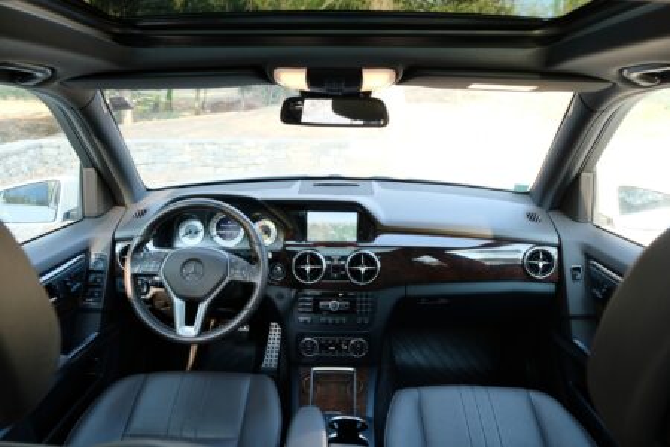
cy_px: 224
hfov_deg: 73.7
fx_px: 447
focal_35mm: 24
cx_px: 335
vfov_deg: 53.1
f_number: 4
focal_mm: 16
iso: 500
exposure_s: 1/60
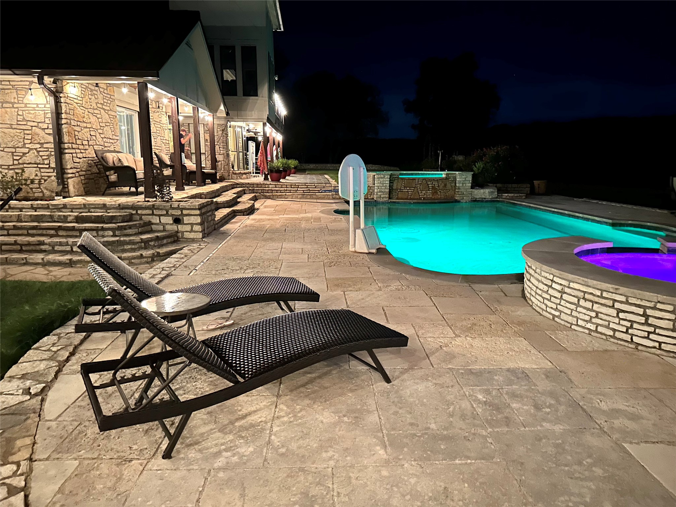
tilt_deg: -11.7
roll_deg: -0.1
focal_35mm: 24
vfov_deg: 56.8
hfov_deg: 71.6
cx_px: 338
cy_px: 254
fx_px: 469
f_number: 1.78
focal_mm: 6.86
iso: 1600
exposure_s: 1/9
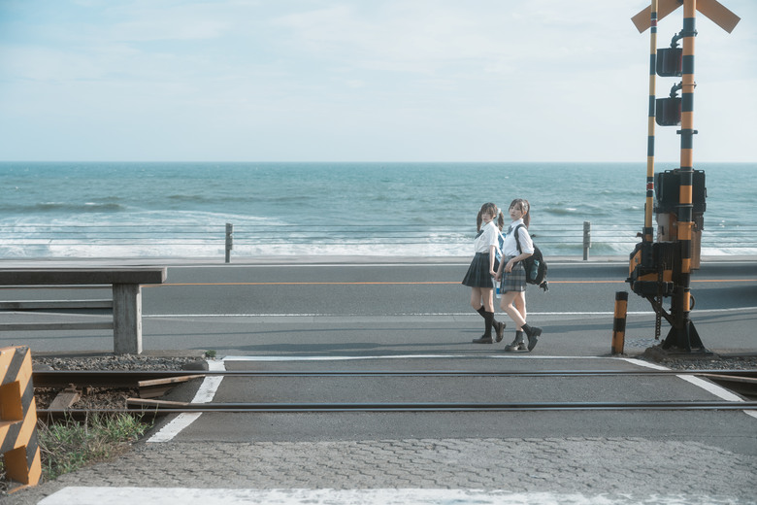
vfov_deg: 31.9
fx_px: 883
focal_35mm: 42
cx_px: 378
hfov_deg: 46.4
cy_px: 252
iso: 80
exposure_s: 1/2000
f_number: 2.5
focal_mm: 42
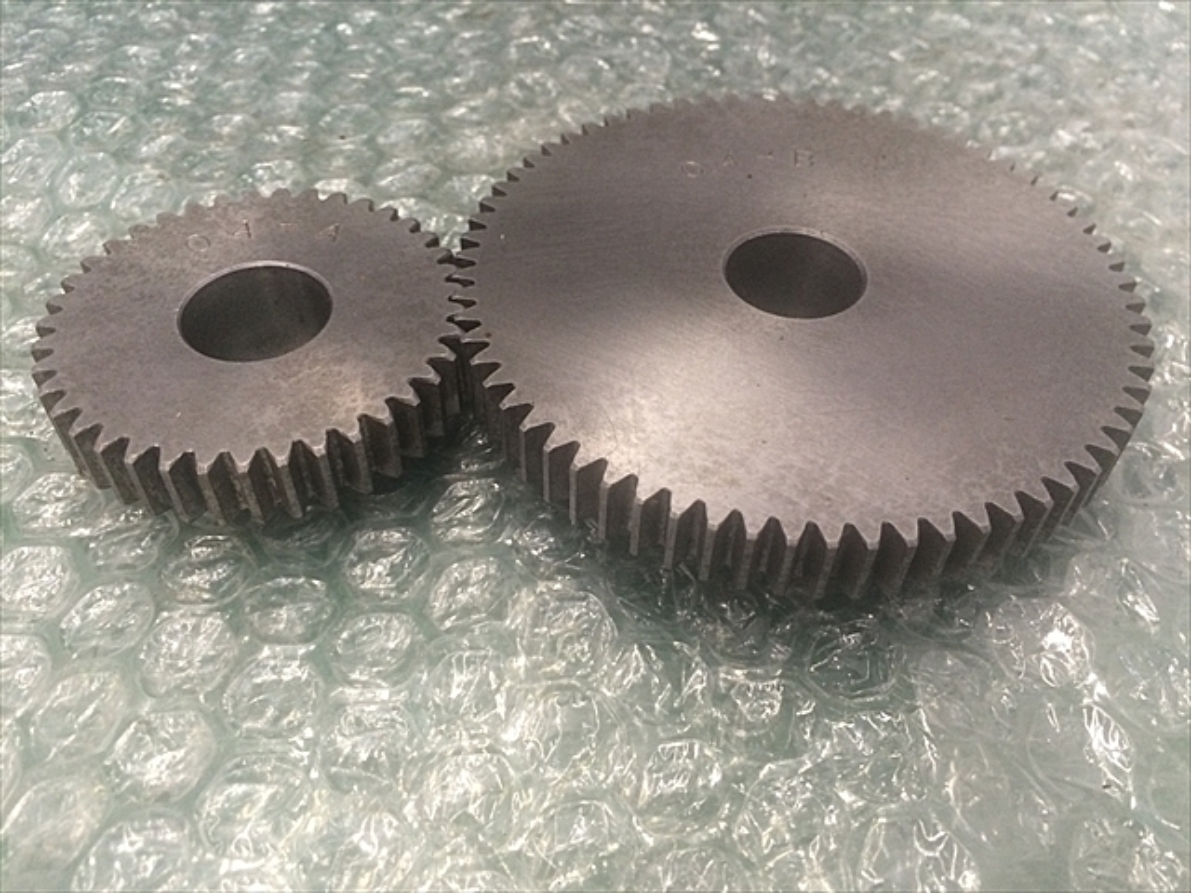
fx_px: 998
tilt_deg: -49.4
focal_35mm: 29
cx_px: 596
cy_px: 446
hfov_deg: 61.7
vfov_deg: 48.2
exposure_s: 1/30
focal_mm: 4.15
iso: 125
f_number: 2.2
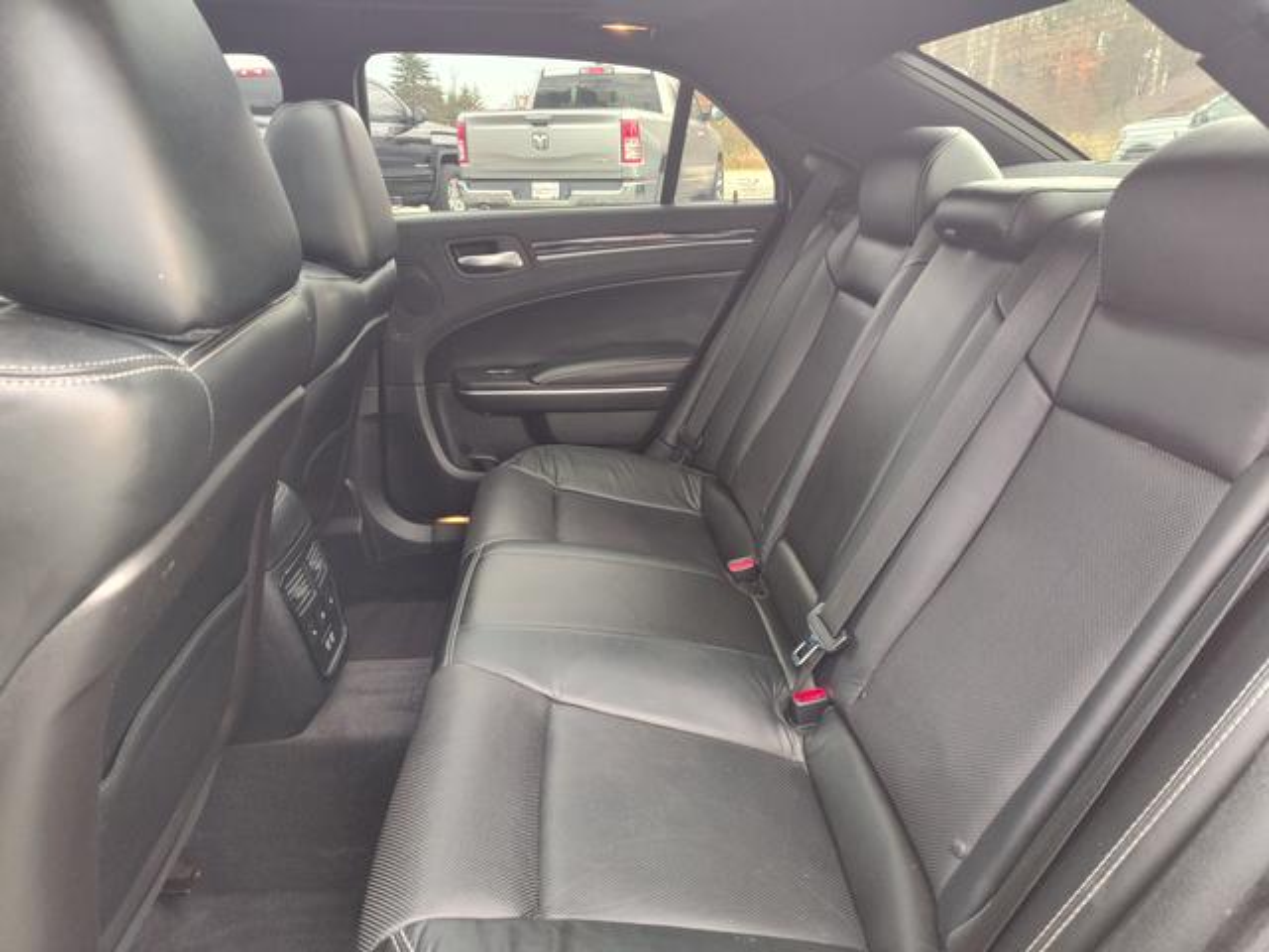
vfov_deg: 58.9
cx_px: 634
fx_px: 843
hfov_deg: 73.9
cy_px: 476
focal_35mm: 23
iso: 339
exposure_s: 1/120
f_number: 1.88
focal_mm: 5.56
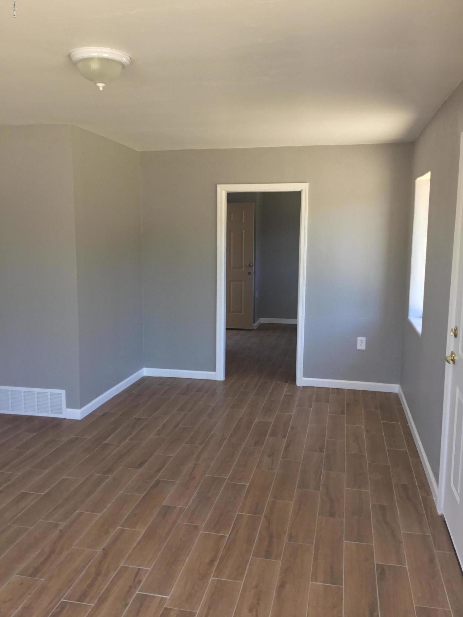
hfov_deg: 45.4
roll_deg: -1.5
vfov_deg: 58.4
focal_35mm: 31
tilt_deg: -9.0
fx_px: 553
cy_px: 308
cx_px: 232
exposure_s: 1/40
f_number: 2.4
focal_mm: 3.3
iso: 25
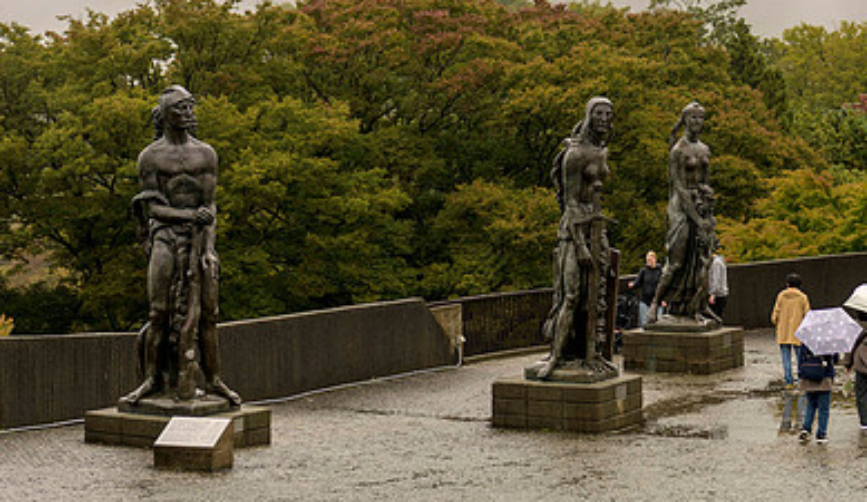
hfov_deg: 22.3
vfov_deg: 12.9
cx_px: 515
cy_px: 38
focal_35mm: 95
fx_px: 2199
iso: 64
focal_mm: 56
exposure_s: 1/400
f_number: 4
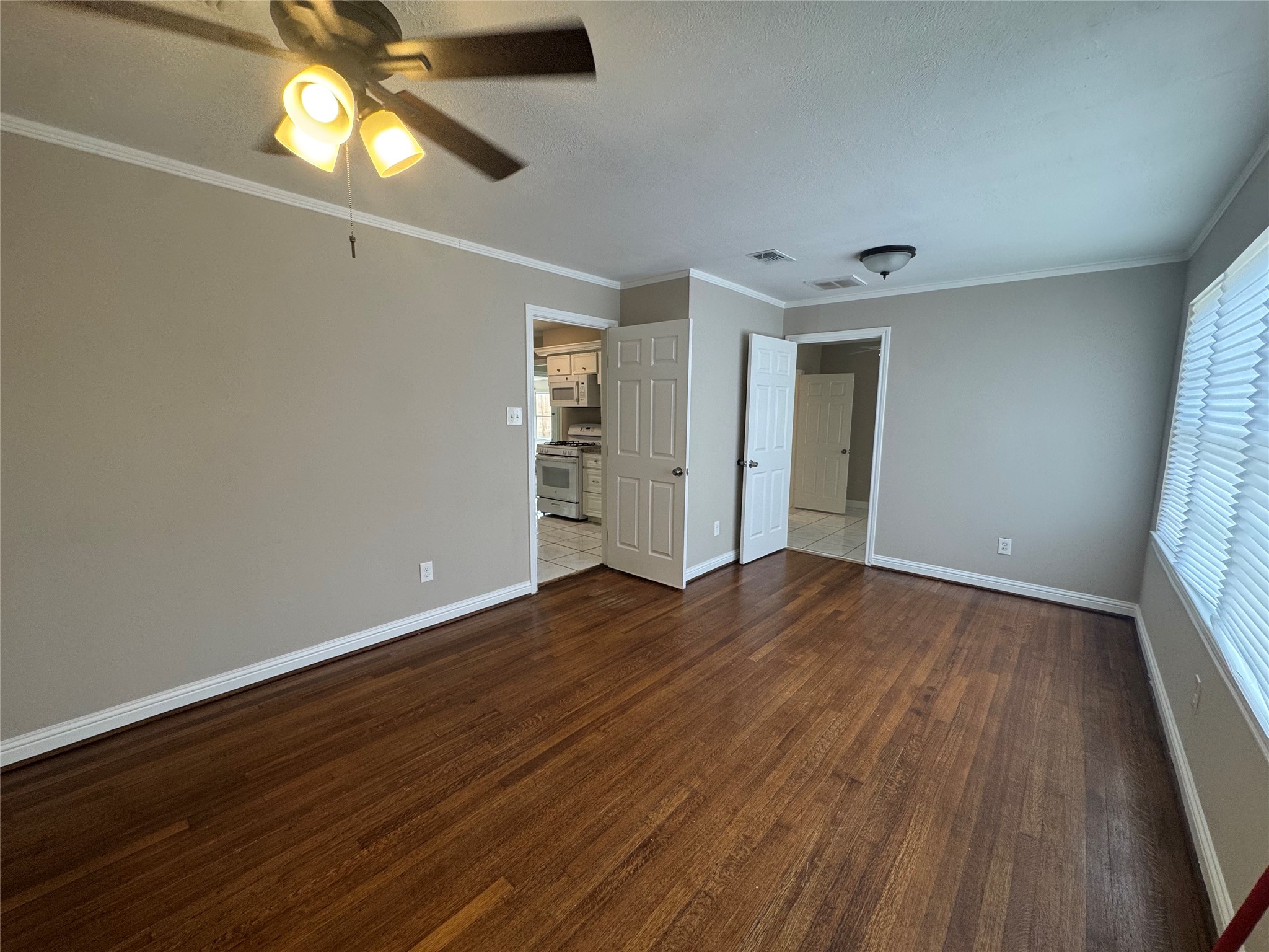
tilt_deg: -7.8
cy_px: 476
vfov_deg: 85.7
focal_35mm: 14
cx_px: 634
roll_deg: -0.3
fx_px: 513
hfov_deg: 102.1
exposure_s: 1/120
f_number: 2.2
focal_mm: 2.22
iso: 160
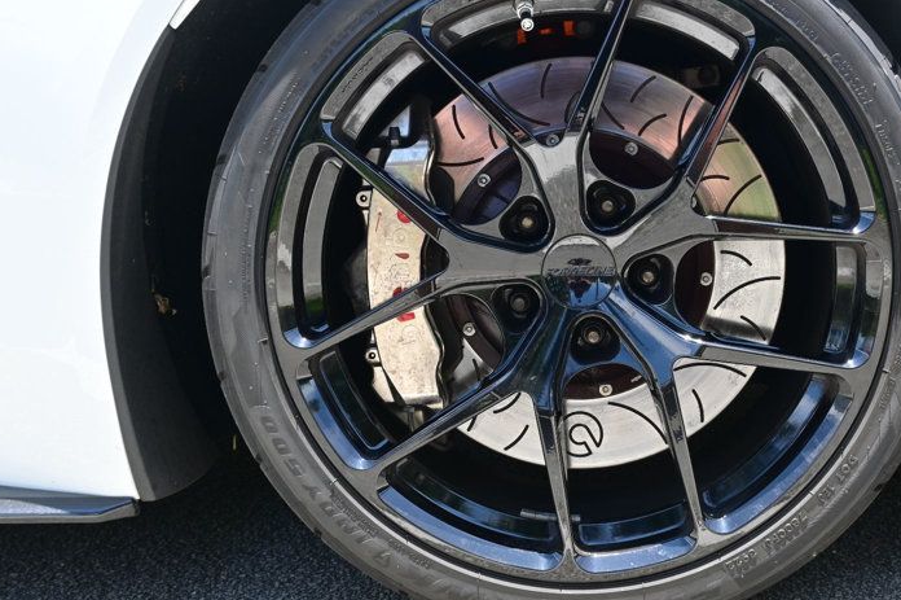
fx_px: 1325
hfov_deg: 37.2
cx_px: 580
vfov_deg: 25.5
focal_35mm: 53
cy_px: 254
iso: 100
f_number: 5.6
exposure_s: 1/125
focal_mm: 24
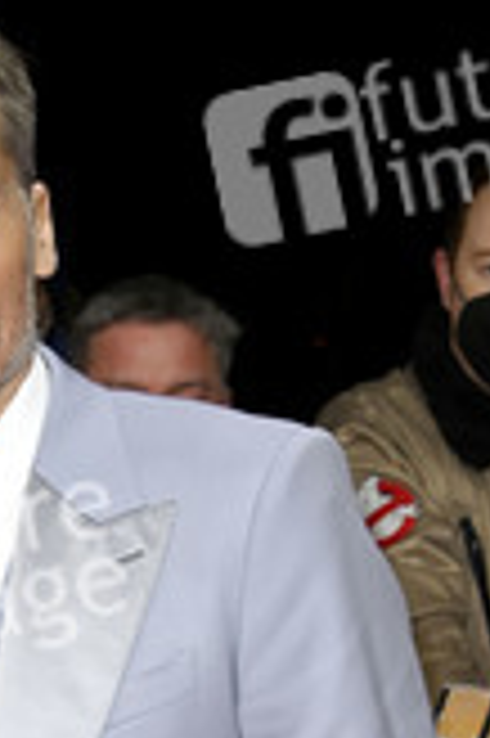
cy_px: 814
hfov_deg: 10.2
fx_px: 2741
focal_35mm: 134
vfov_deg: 14.9
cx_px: 27
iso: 640
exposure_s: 1/200
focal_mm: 55
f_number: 5.6
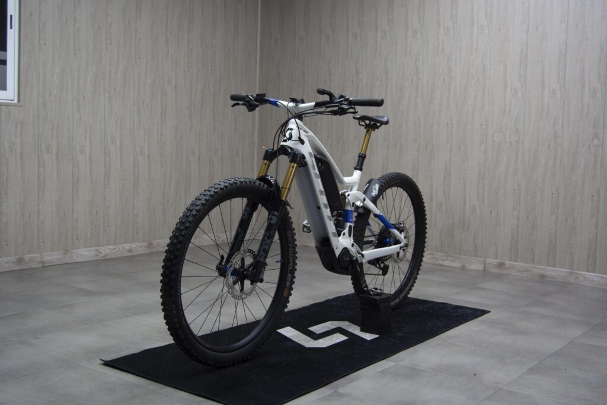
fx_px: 759
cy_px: 202
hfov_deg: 43.6
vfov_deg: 29.9
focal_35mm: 45
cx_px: 304
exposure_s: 1/100
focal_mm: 30
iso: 400
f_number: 5
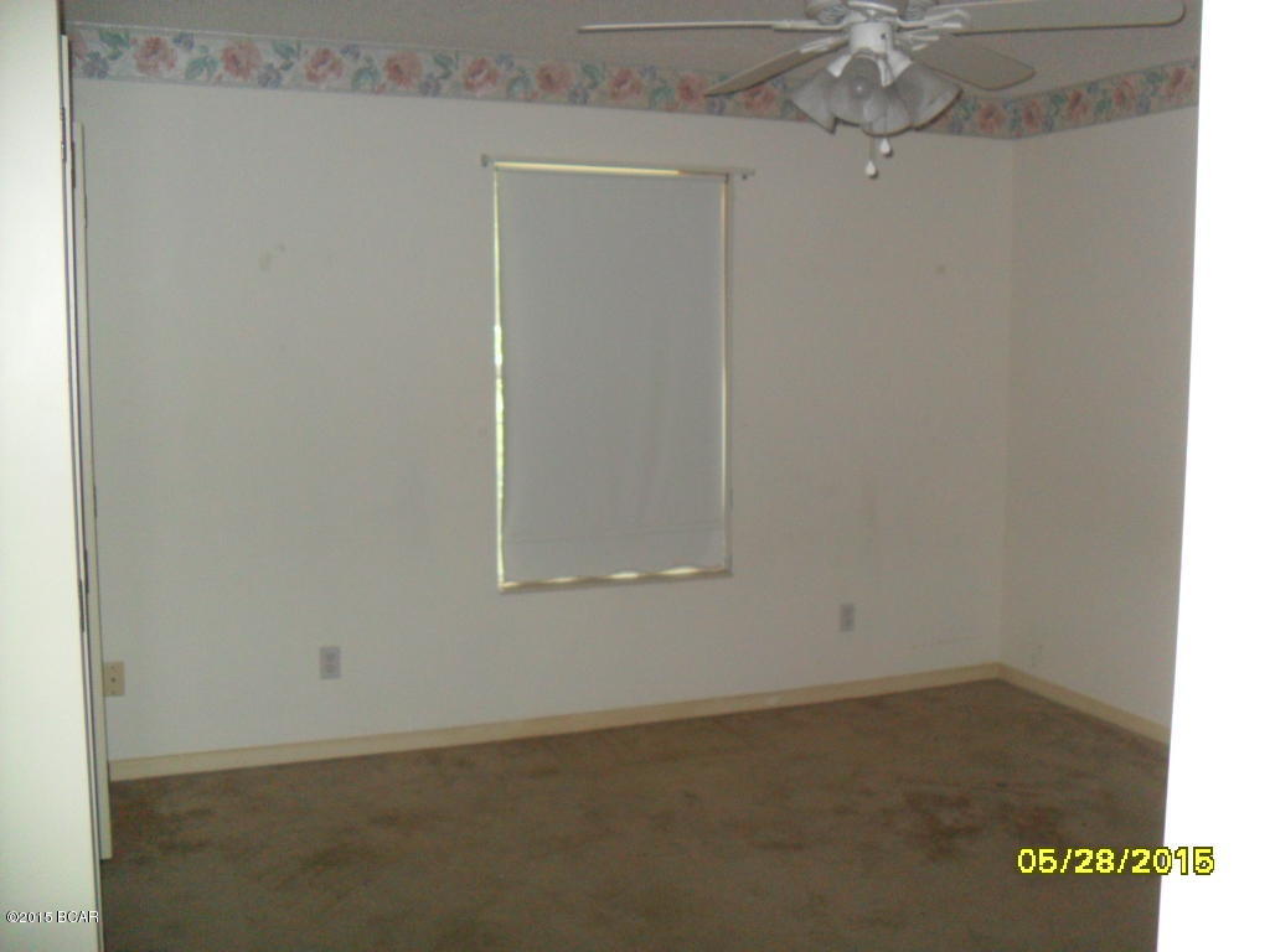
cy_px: 476
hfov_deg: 52.6
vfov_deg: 40.7
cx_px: 635
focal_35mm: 35
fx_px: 1284
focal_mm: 6.3
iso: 200
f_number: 3
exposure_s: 1/45
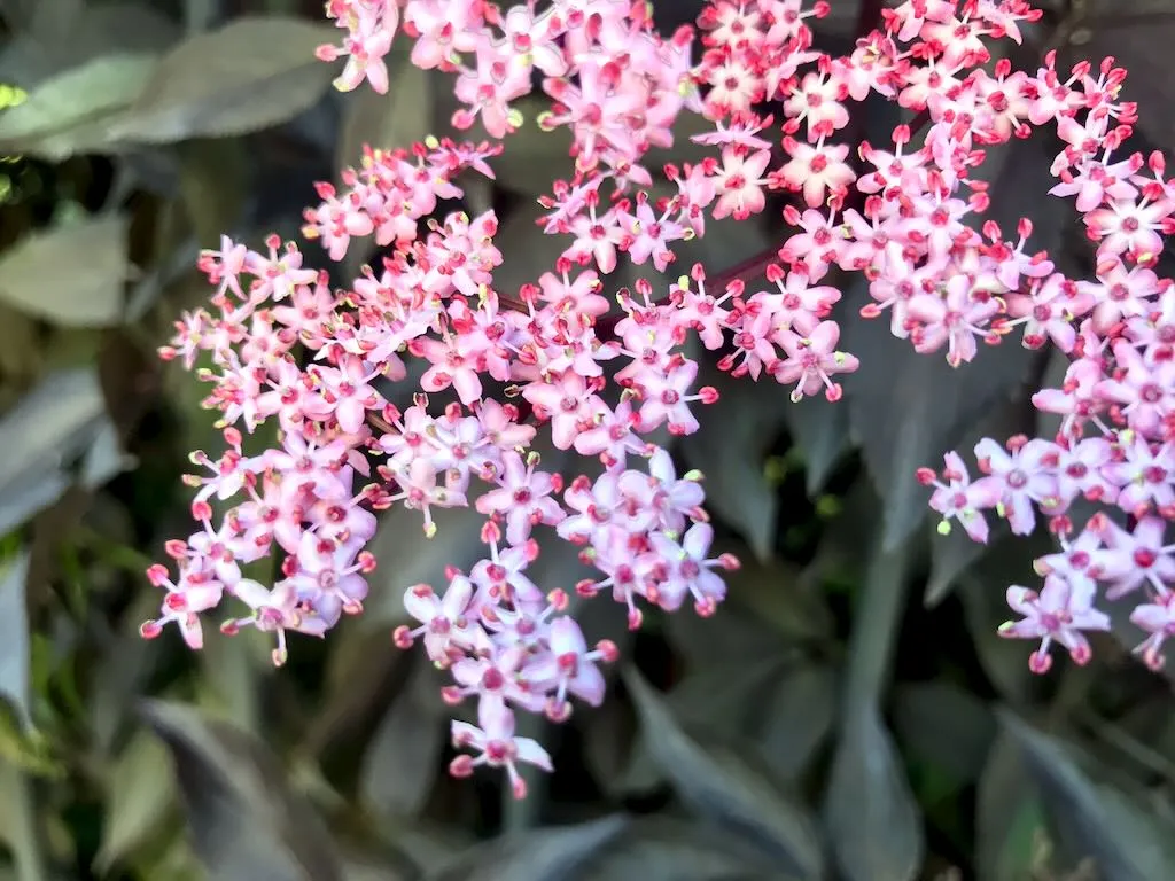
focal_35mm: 28
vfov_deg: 49.7
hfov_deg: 63.4
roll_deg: -4.4
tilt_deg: -20.4
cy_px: 440
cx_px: 588
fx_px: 950
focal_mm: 3.99
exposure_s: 1/100
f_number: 1.8
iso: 40
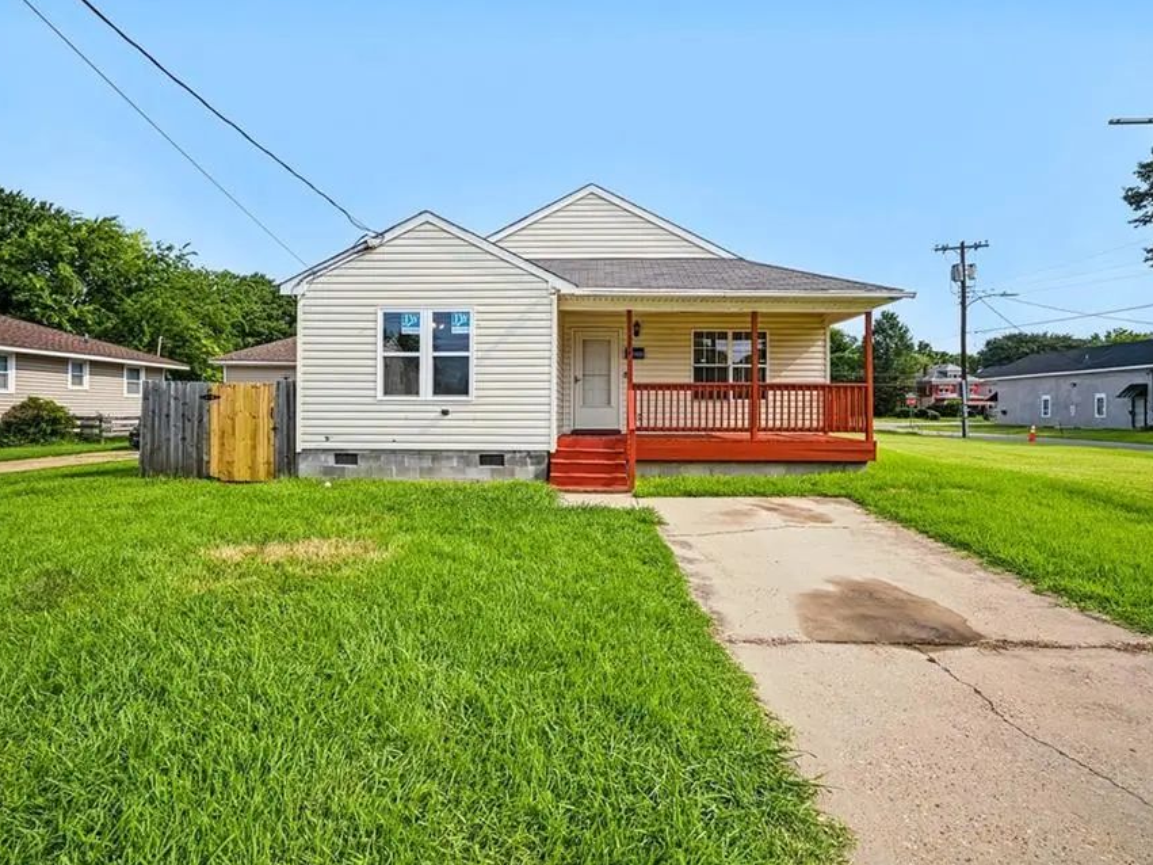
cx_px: 593
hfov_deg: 96.0
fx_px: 519
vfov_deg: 79.6
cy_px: 416
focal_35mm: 16
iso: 250
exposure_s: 1/400
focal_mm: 9
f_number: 8
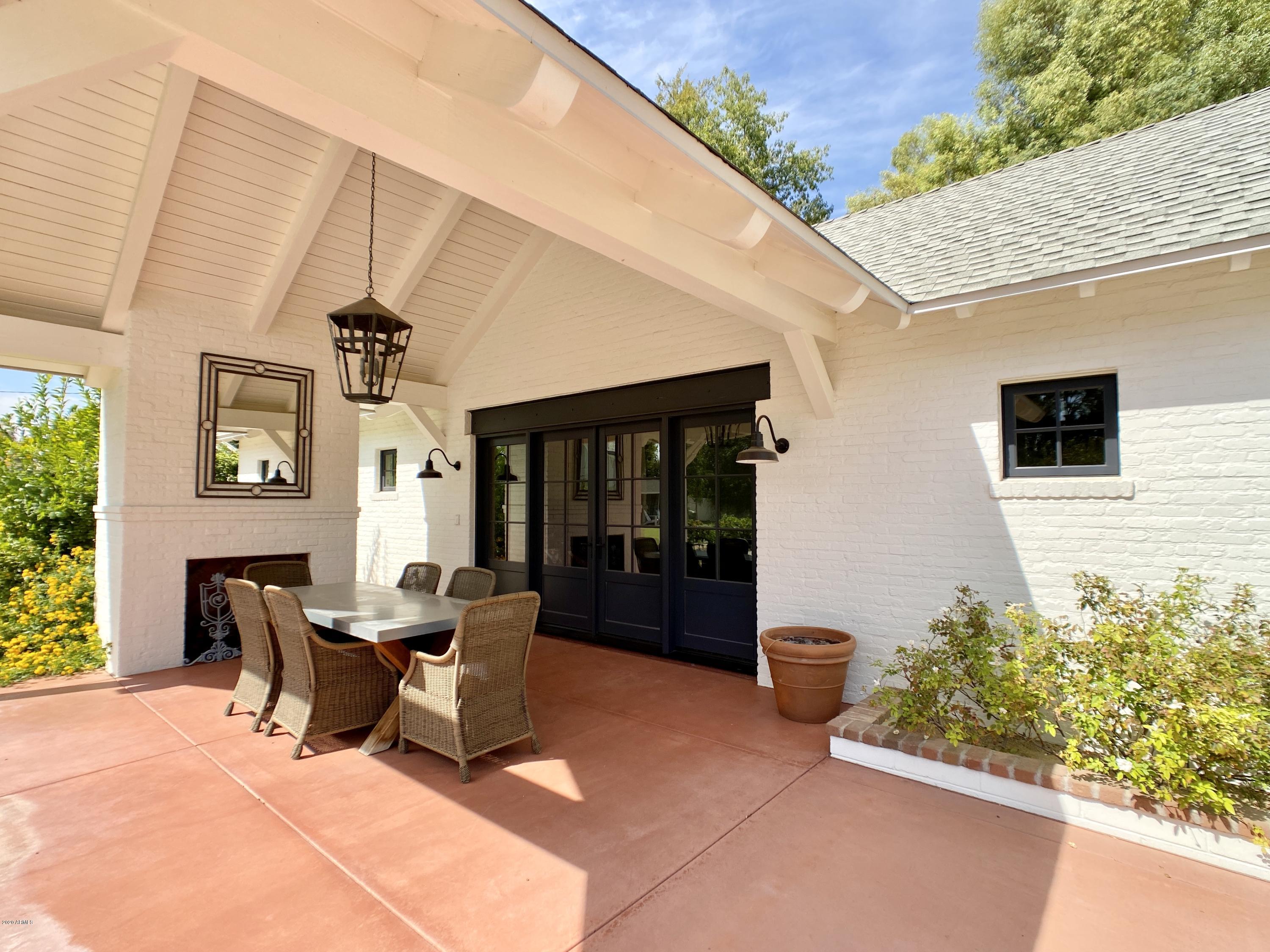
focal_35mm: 26
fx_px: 954
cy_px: 476
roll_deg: +0.0
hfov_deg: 67.3
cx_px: 635
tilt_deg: +1.5
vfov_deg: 53.1
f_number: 1.8
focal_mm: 4.25
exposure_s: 1/1678
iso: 32
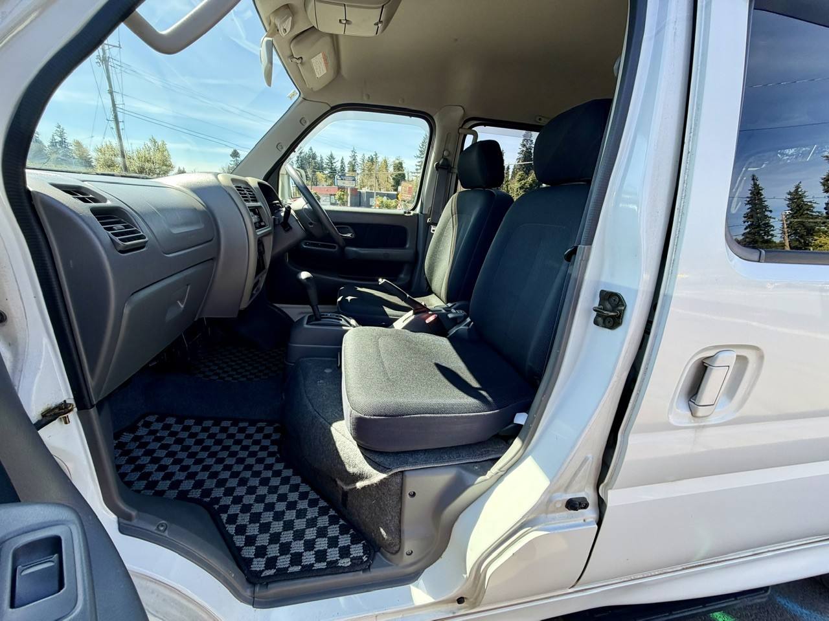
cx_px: 414
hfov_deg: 102.1
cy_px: 310
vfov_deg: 85.7
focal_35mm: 14
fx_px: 335
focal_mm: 2.22
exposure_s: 1/241
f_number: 2.2
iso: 40
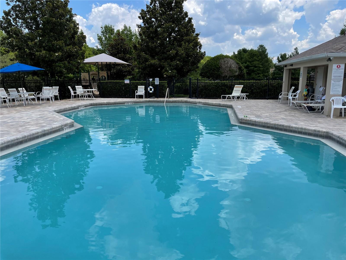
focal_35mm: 26
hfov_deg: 67.3
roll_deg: -0.8
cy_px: 130
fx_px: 260
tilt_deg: -11.0
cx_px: 173
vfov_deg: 53.1
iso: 32
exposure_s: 1/2681
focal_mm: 4.2
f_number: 1.6
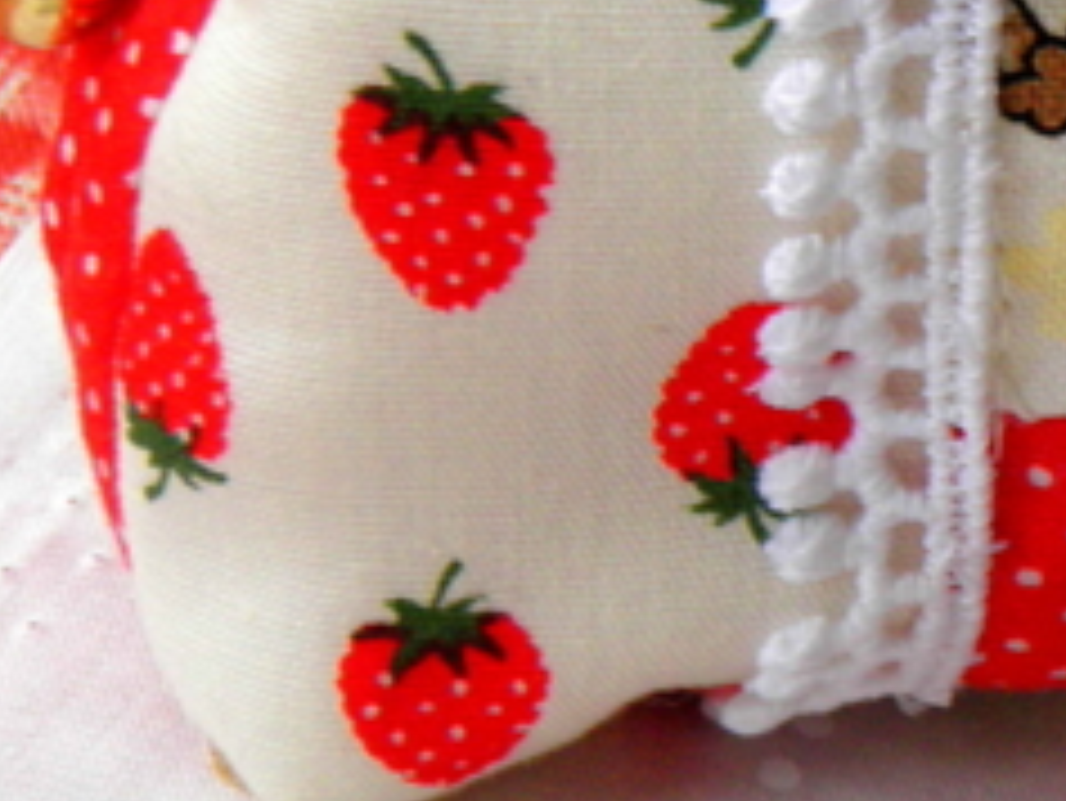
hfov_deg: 2.9
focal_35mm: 689
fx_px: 21229
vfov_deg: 2.2
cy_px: -9
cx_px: 1435
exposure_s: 1/13
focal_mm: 36.7
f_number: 4.1
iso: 100
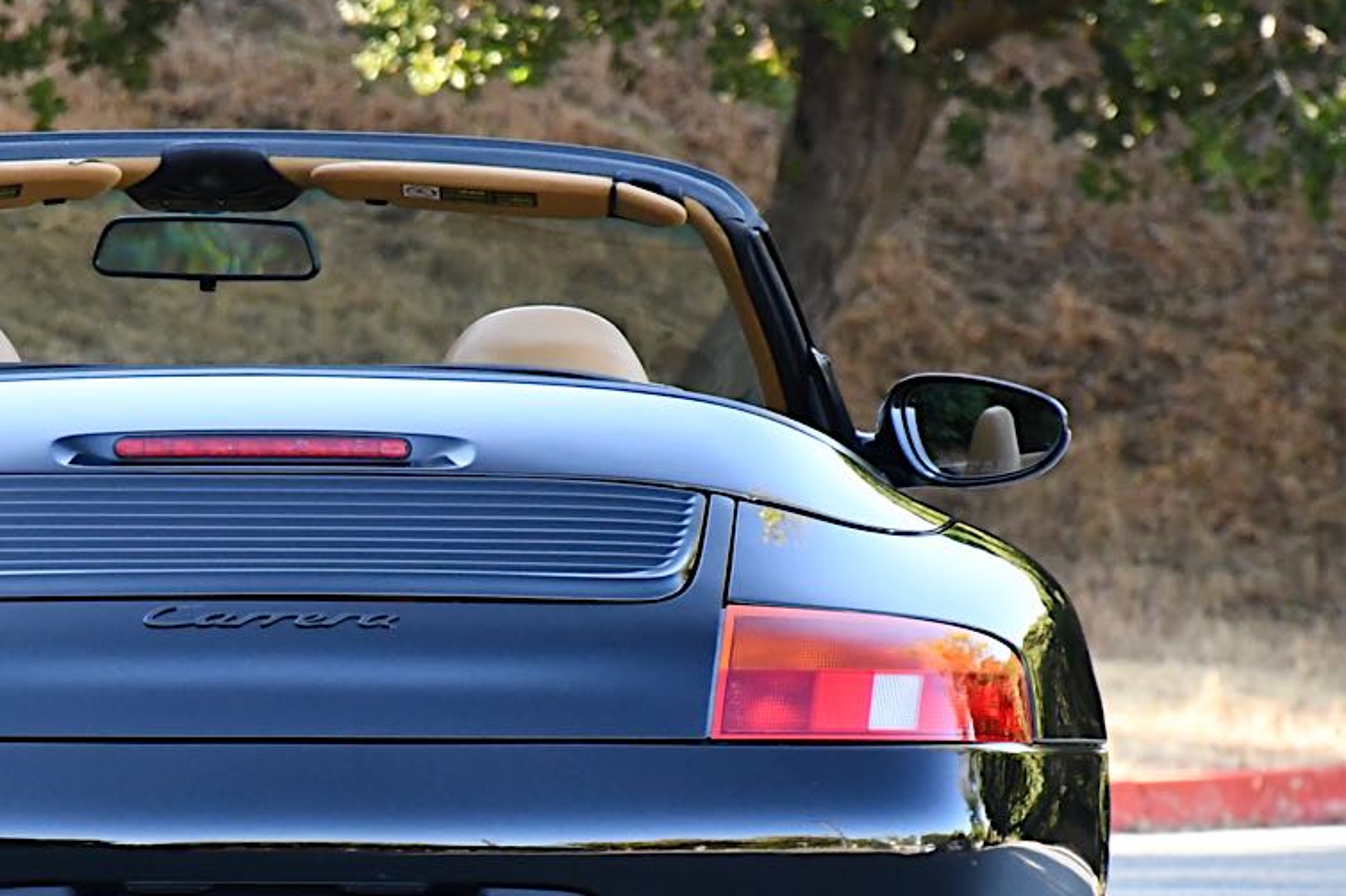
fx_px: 19993
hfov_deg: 3.9
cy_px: 725
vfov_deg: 2.6
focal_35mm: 535
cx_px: 286
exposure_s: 1/500
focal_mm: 140
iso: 2000
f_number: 5.6
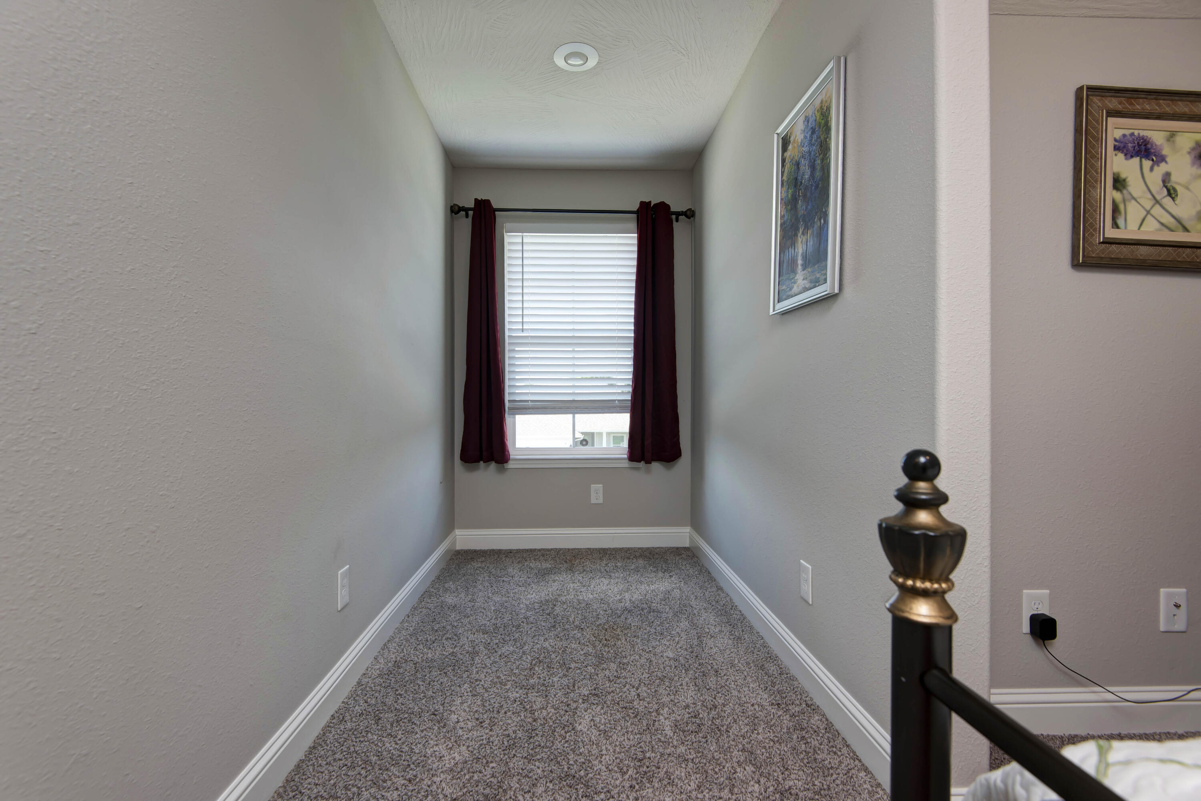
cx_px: 600
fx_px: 534
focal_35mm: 16
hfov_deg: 96.7
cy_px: 400
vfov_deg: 73.8
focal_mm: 16
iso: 200
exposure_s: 1/20
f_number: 6.7
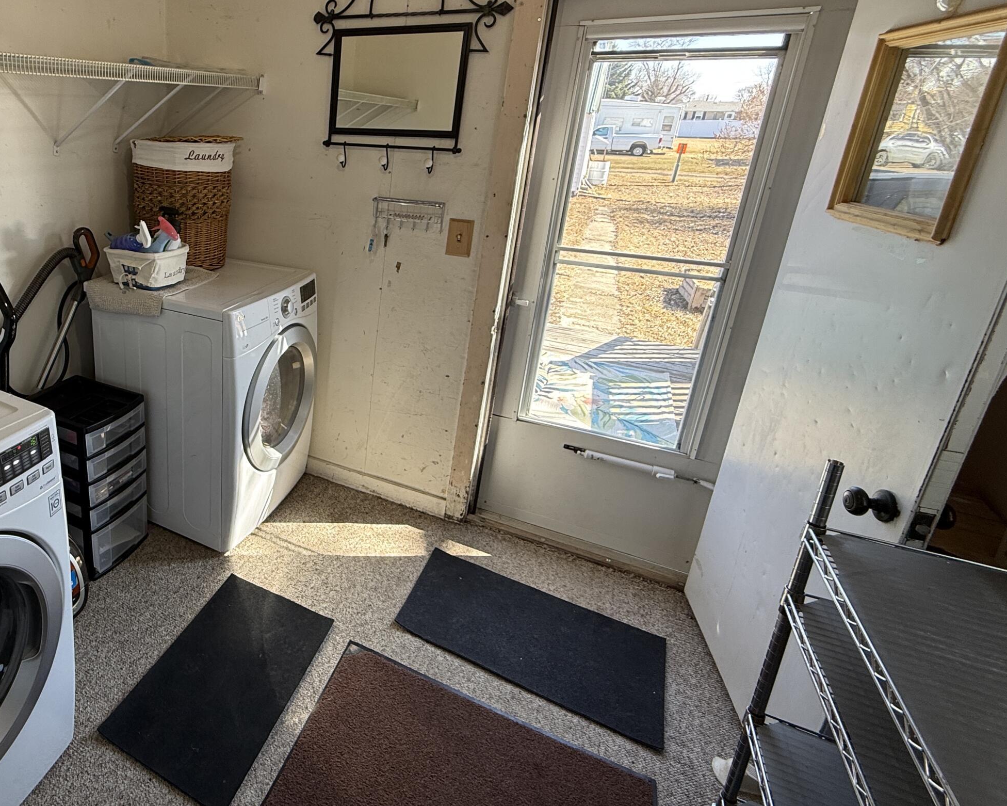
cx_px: 243
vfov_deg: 64.8
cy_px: 313
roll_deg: -1.2
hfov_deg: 71.9
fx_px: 626
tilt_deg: -18.4
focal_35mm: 21
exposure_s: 1/120
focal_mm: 2.22
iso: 100
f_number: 2.2
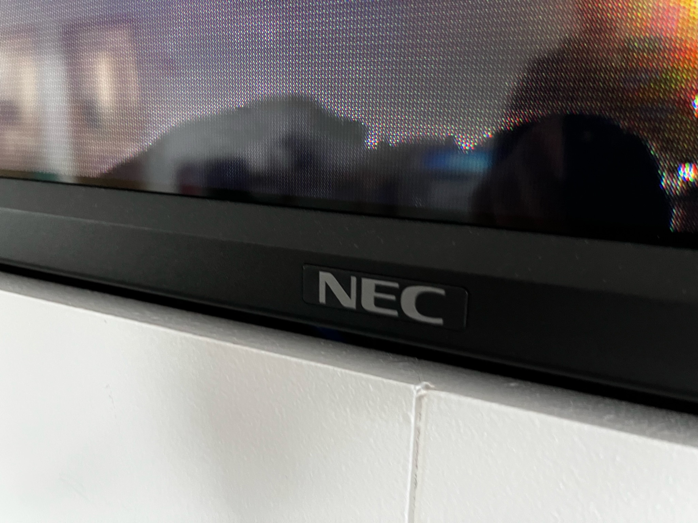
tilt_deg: -15.1
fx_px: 524
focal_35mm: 26
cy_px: 262
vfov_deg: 53.0
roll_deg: -2.2
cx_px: 349
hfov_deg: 67.3
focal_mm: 5.1
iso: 640
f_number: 1.6
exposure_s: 1/36
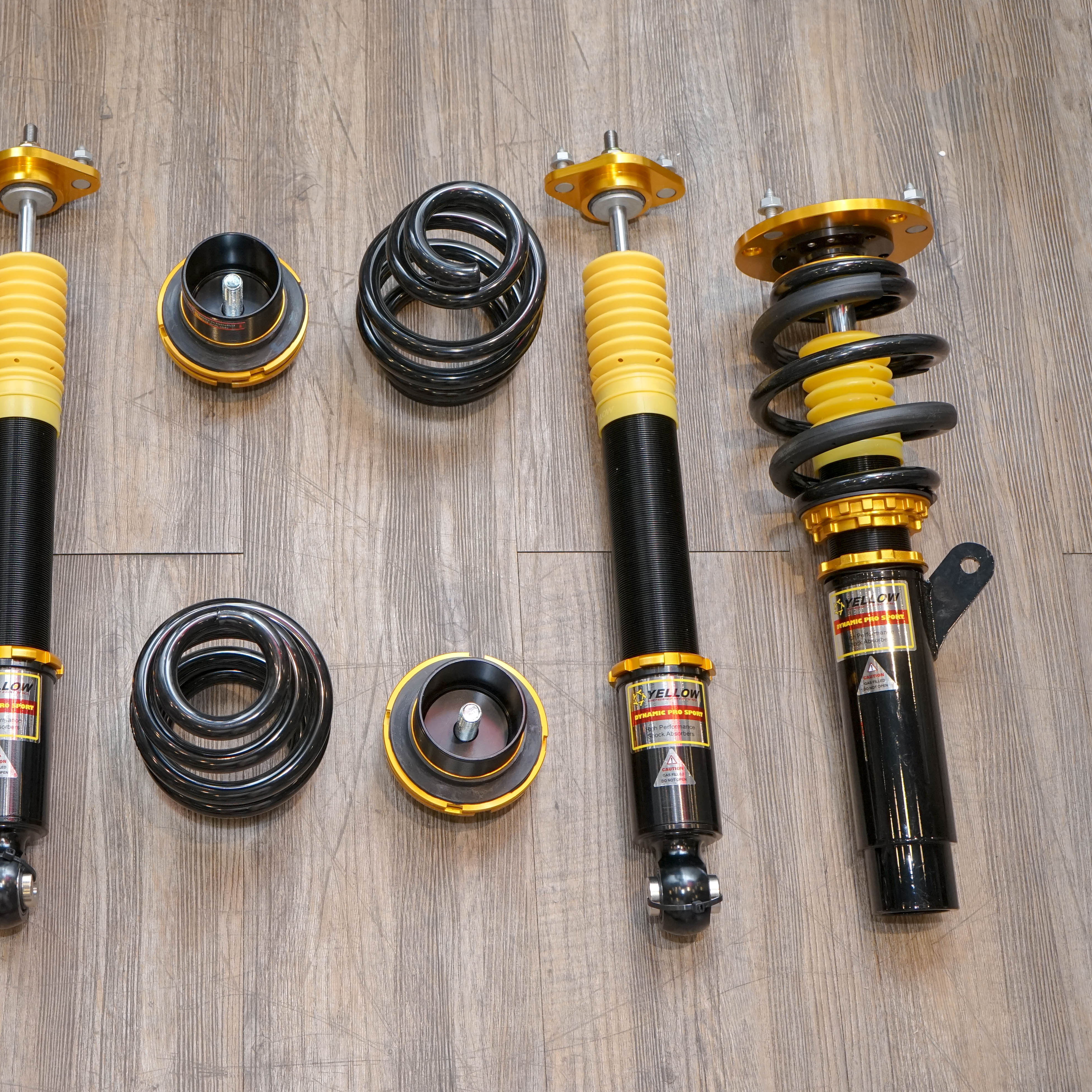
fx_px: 1892
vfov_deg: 32.2
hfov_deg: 31.7
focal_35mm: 53
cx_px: 301
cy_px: 543
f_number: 7.1
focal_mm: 41
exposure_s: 1/100
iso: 1600
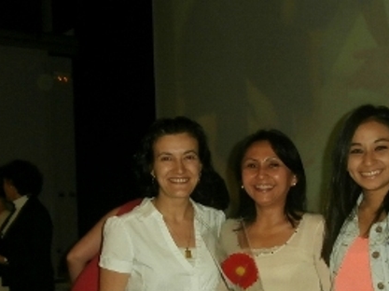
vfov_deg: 24.3
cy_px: 239
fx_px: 662
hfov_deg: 32.6
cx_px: 243
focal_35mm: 59
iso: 200
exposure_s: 1/30
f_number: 3
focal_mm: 4.2
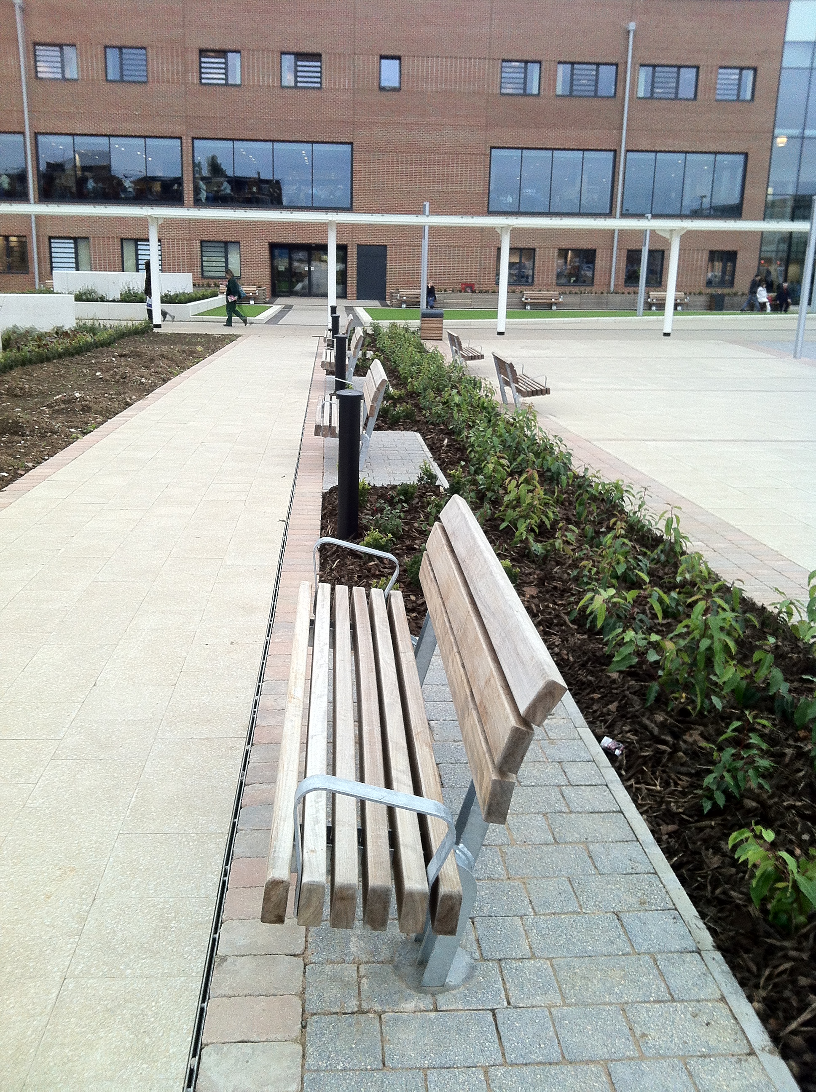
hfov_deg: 40.6
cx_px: 408
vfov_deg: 52.7
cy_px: 546
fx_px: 1103
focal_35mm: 35
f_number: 2.8
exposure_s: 1/120
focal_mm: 3.85
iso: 80
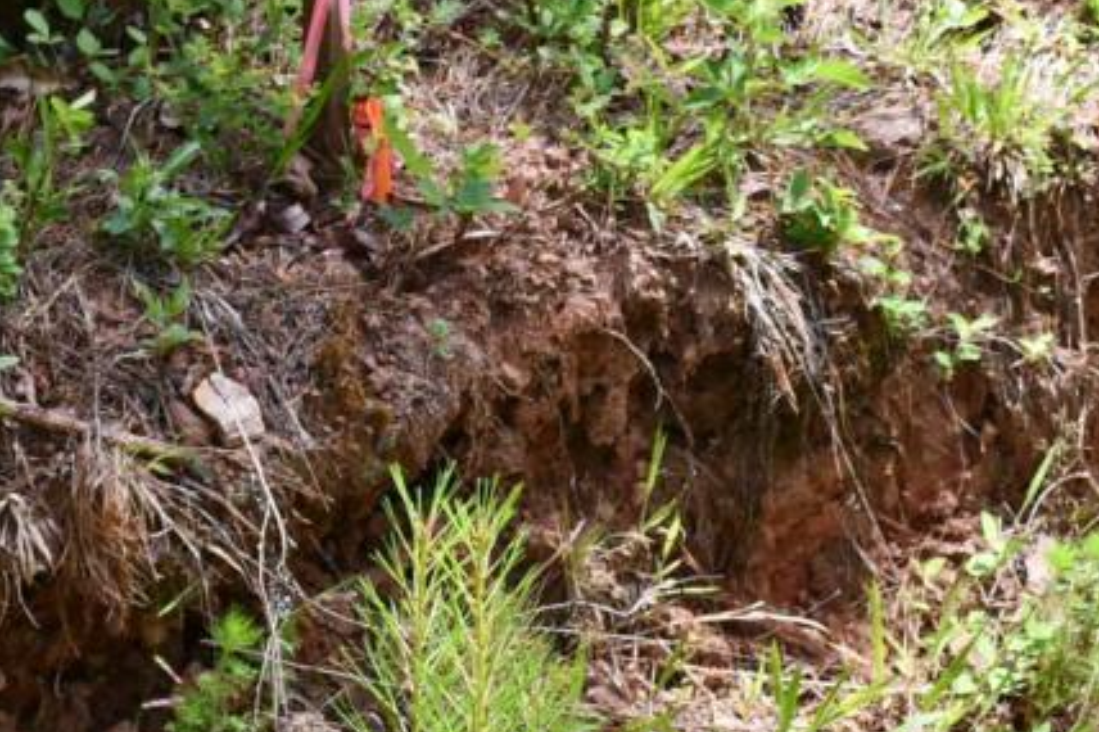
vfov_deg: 13.2
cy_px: -98
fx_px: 3082
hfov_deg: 20.2
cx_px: 508
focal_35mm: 101
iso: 200
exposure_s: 1/250
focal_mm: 18
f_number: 6.3
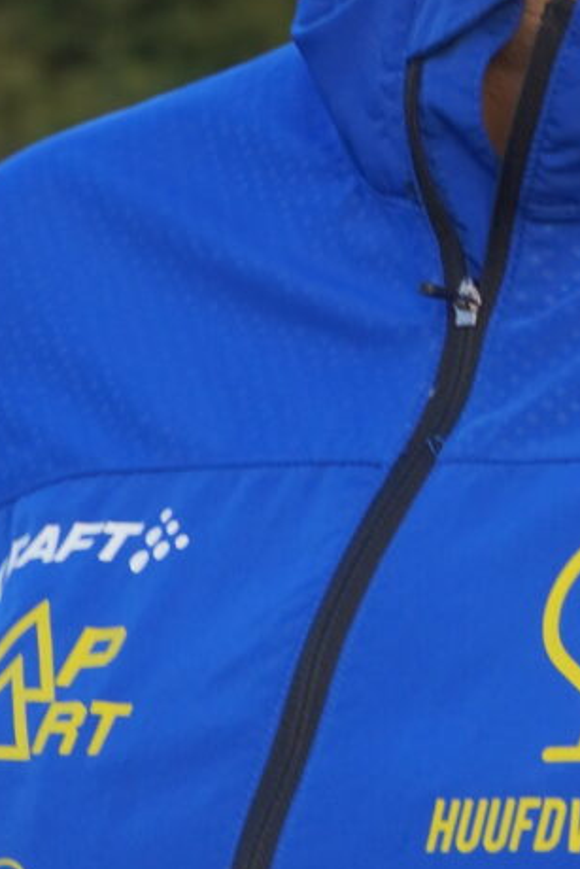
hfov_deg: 4.2
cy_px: 623
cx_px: 711
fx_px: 7867
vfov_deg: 6.3
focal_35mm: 326
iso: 125
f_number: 4.5
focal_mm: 39
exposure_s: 1/160
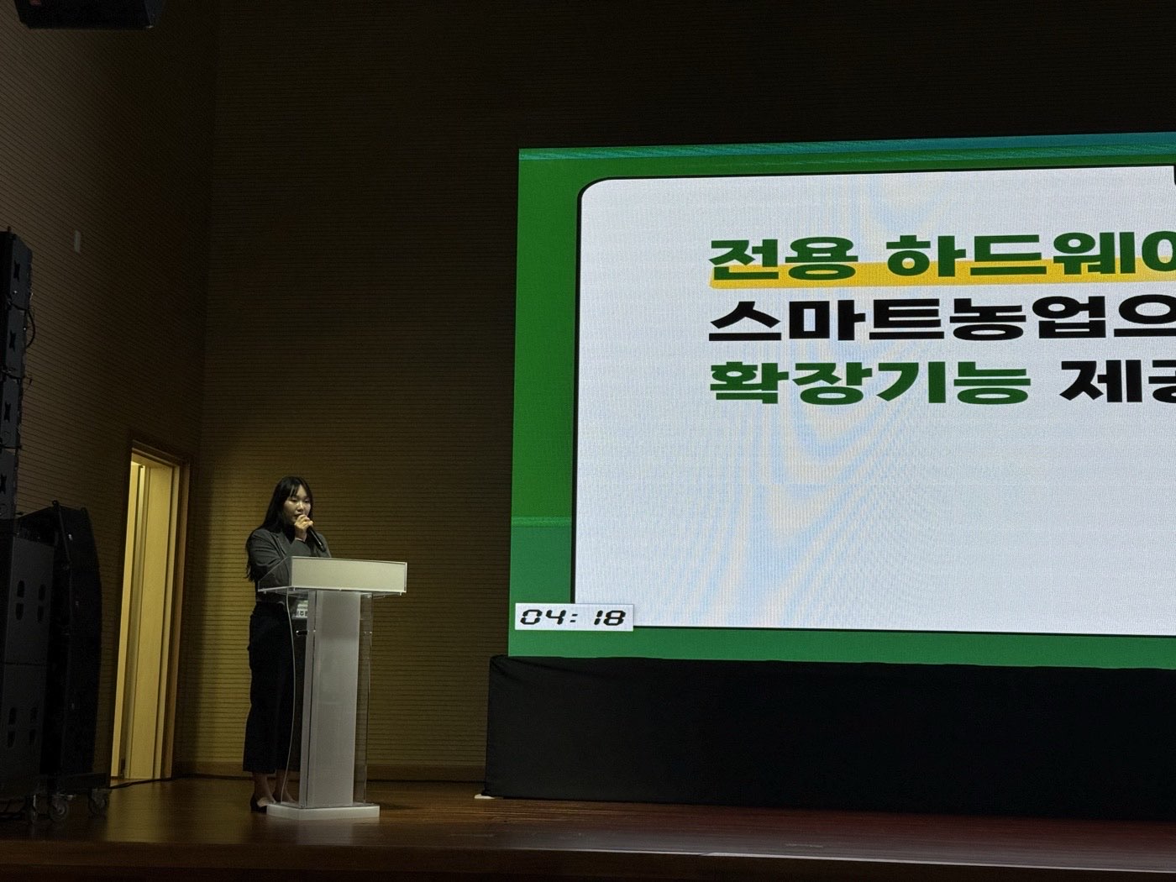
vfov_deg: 30.3
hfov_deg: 39.7
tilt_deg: +8.5
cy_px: 441
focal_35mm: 48
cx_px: 588
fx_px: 1631
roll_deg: -1.2
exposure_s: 1/240
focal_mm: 6.76
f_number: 1.78
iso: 125
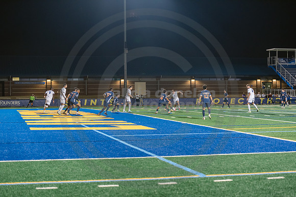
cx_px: 148
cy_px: 98
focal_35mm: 70
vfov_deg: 19.5
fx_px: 576
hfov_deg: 28.8
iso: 2500
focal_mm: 70
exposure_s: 1/250
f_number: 3.2
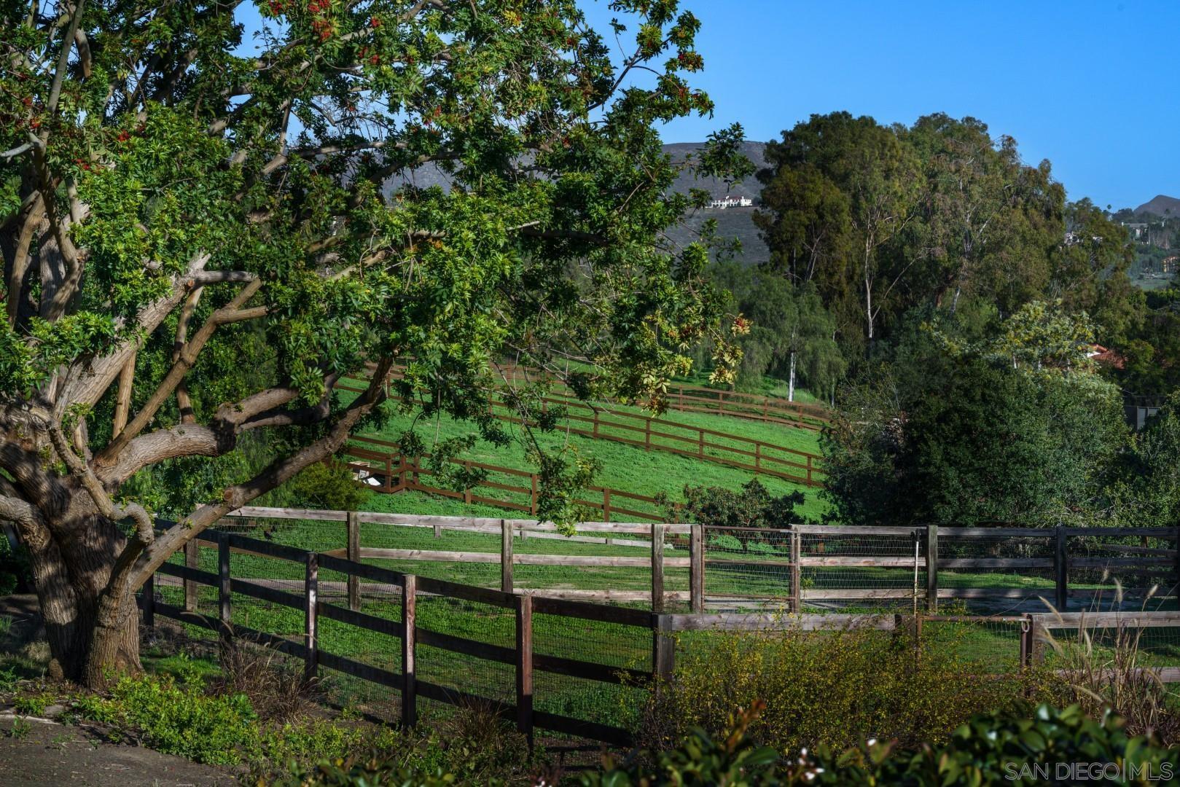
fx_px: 2786
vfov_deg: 16.1
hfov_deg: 23.9
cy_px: 394
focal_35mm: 85
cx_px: 590
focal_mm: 85
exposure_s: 1/400
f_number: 14
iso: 100
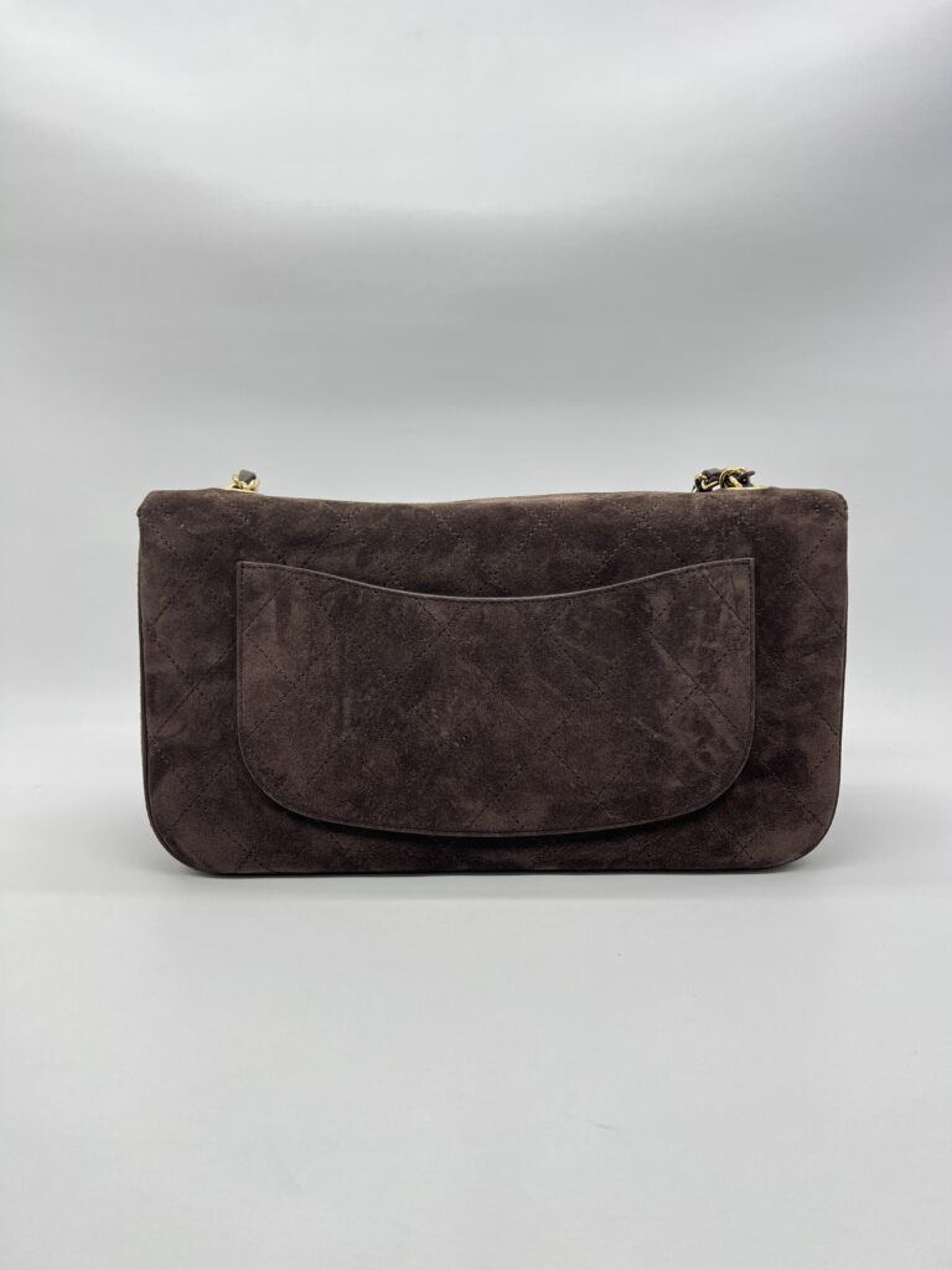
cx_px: 476
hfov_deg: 53.1
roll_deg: +2.0
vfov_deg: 67.3
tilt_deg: -8.9
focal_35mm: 26
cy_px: 635
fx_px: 953
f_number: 1.5
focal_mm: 5.7
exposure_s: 1/112
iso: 32
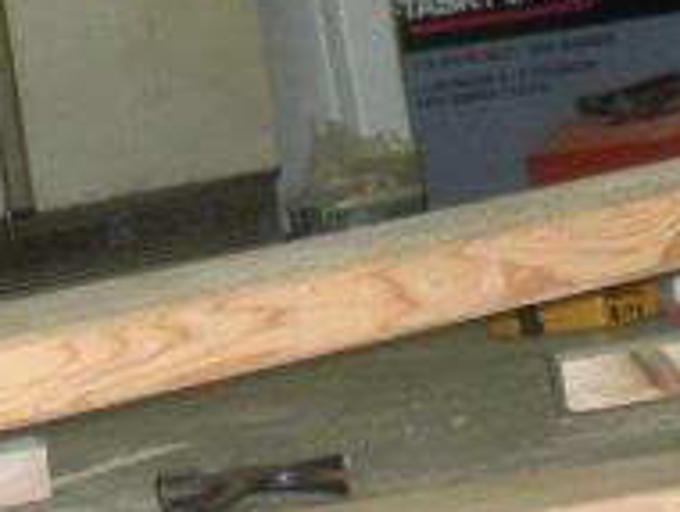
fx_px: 3816
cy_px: -276
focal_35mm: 194
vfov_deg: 7.5
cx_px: 86
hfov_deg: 10.1
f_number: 3.5
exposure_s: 1/60
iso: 363
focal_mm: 6.3
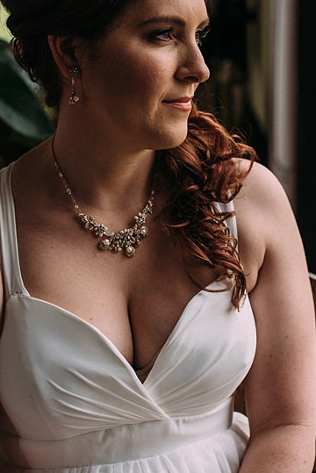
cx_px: 220
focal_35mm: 73
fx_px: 960
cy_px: 248
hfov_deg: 18.6
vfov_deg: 27.7
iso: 400
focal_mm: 35
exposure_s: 1/1250
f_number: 2.5
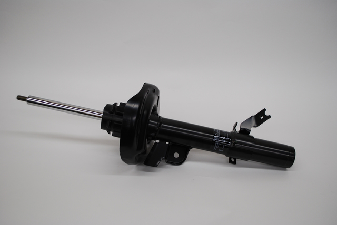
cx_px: 168
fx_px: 309
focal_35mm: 33
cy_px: 112
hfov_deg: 57.2
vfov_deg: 40.0
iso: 200
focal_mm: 22
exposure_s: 1/80
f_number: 4.5
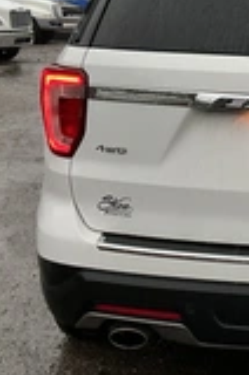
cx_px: 289
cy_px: 108
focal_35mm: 73
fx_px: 761
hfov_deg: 17.8
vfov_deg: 27.5
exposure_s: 1/122
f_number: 1.8
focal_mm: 3
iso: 64
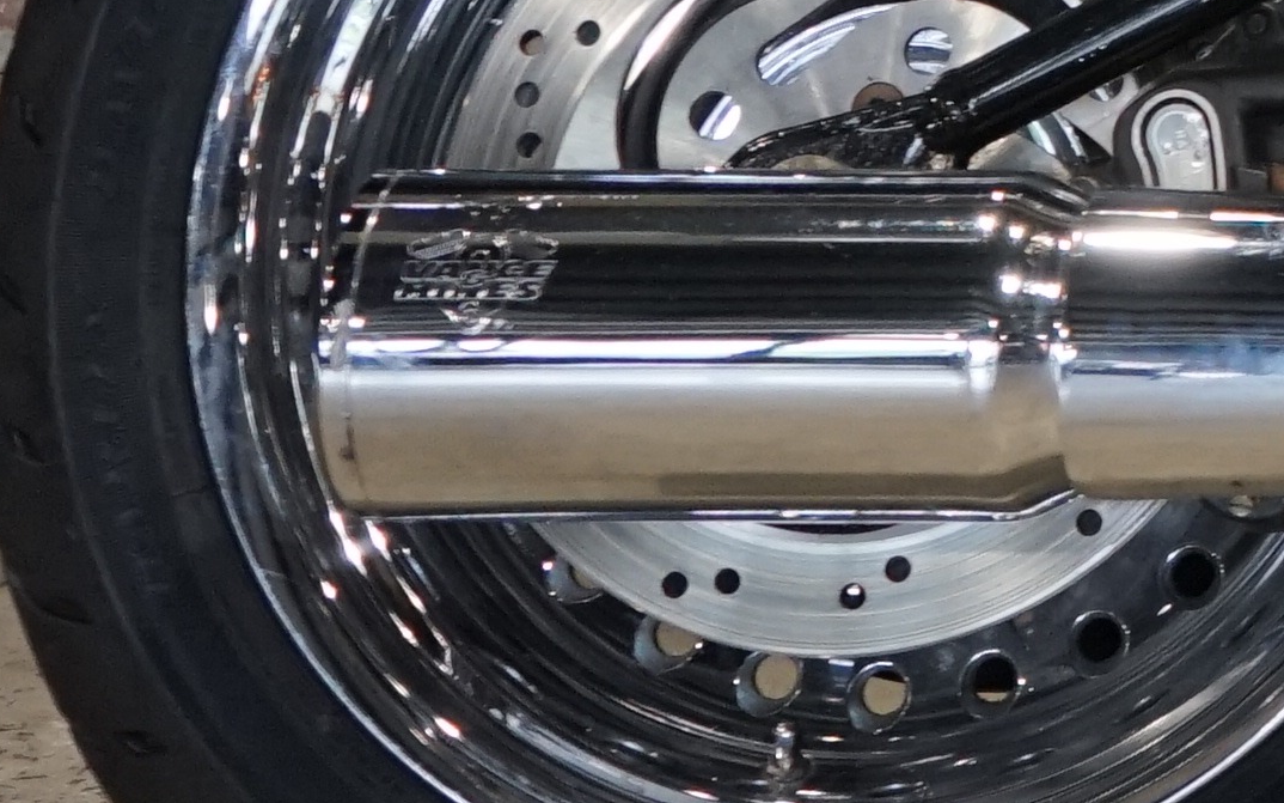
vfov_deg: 5.7
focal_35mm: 222
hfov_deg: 8.6
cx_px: 3130
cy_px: -915
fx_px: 7768
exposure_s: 1/160
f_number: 4.5
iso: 1250
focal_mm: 39
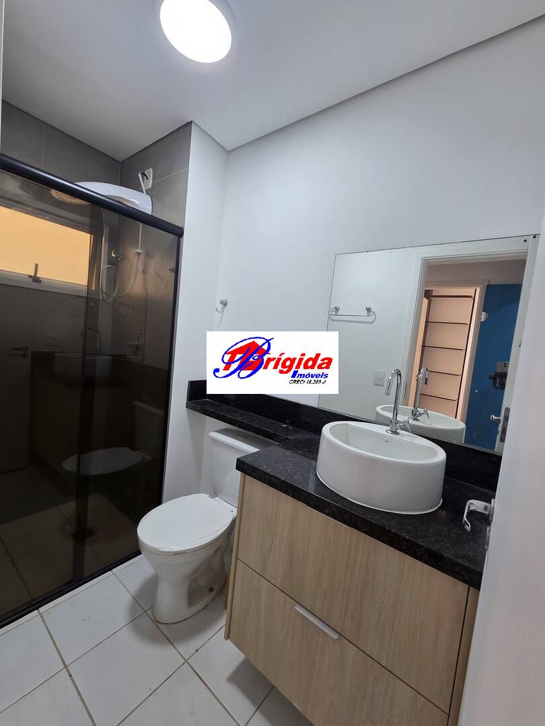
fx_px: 273
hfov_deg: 89.9
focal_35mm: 13
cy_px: 363
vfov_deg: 106.2
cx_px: 272
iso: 100
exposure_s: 1/60
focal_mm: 2.2
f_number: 2.2
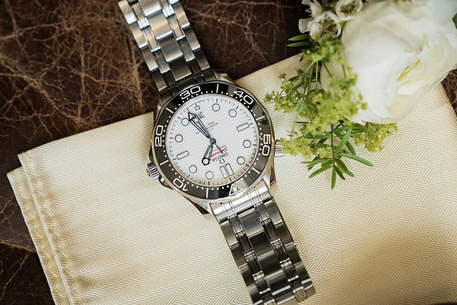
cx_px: 228
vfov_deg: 19.5
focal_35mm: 70
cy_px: 152
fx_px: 889
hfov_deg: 28.8
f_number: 5.6
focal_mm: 70
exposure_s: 1/200
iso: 2000
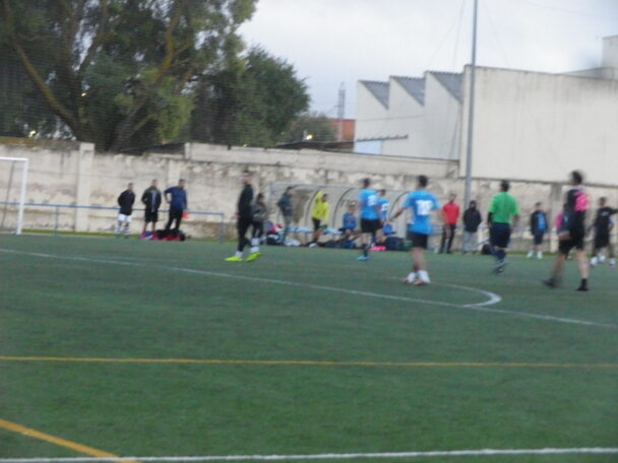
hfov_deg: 15.9
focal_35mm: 124
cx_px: 309
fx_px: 2214
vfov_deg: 12.0
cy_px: 232
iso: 800
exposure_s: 1/10
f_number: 5.2
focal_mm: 22.2
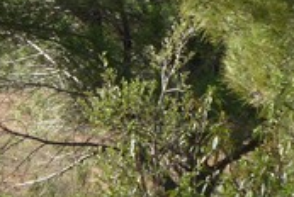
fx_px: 3575
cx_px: 49
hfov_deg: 4.7
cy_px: -214
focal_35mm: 437
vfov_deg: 3.1
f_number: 4.8
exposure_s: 1/160
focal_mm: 15
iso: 100
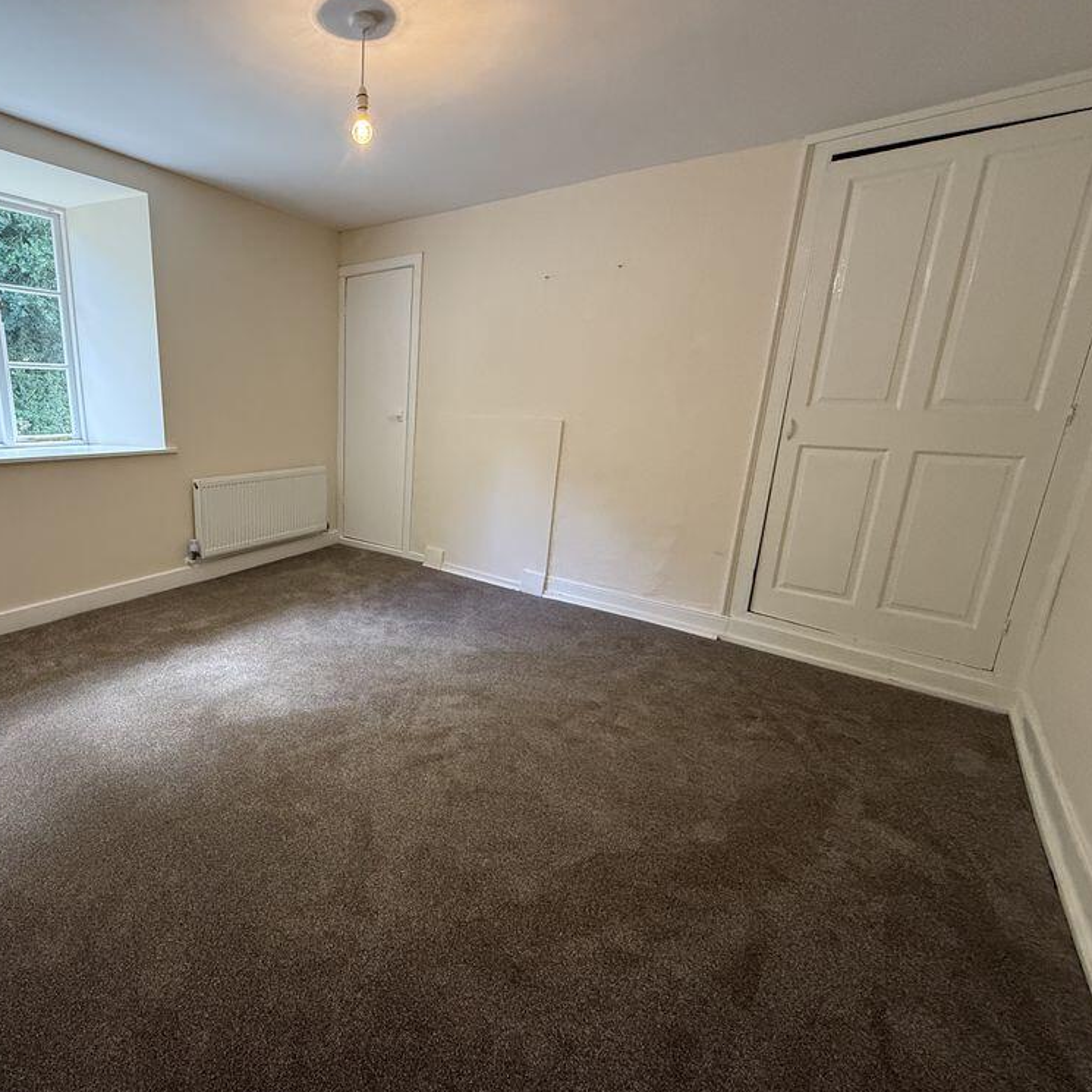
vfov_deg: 84.0
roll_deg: -0.8
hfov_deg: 81.0
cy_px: 551
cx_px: 359
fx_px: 607
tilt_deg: -14.7
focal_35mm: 17
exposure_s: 1/96
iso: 400
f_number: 2.2
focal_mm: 2.22
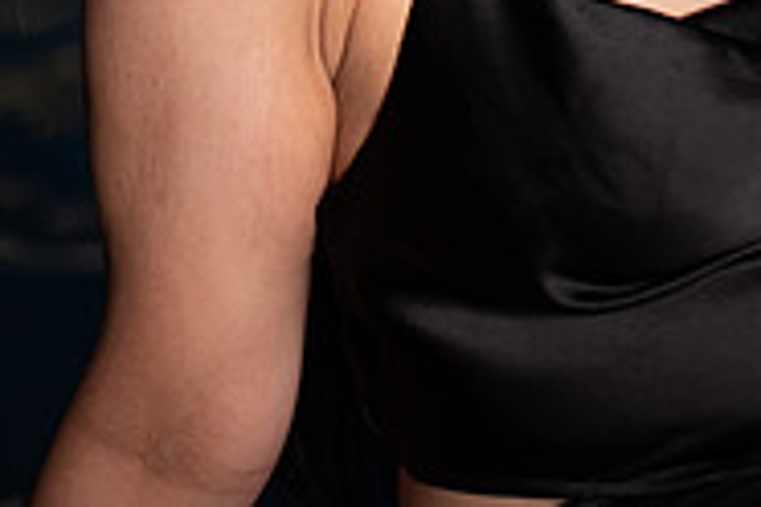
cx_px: 606
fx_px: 2304
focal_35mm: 109
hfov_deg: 18.6
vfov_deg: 11.9
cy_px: -280
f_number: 1.4
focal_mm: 35
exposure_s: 1/640
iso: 800
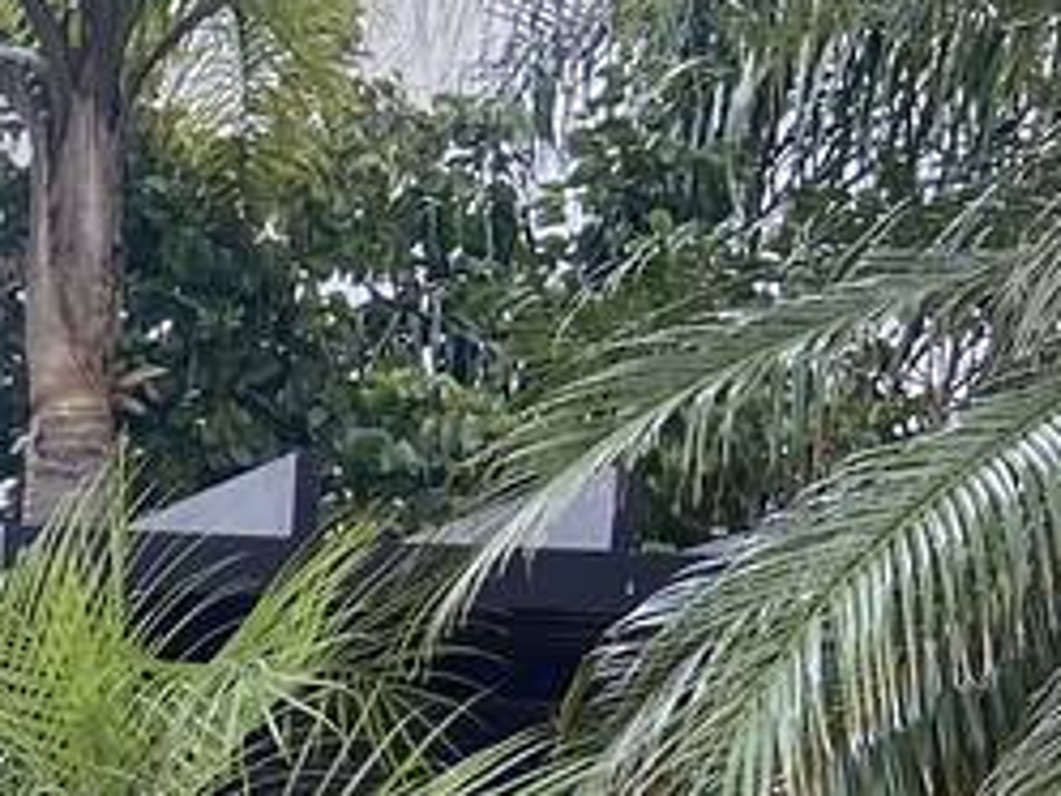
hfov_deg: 11.8
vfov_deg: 9.1
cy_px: 1742
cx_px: -993
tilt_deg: -4.6
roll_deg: -0.9
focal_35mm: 151
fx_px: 4628
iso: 32
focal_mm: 4.25
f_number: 1.8
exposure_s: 1/351
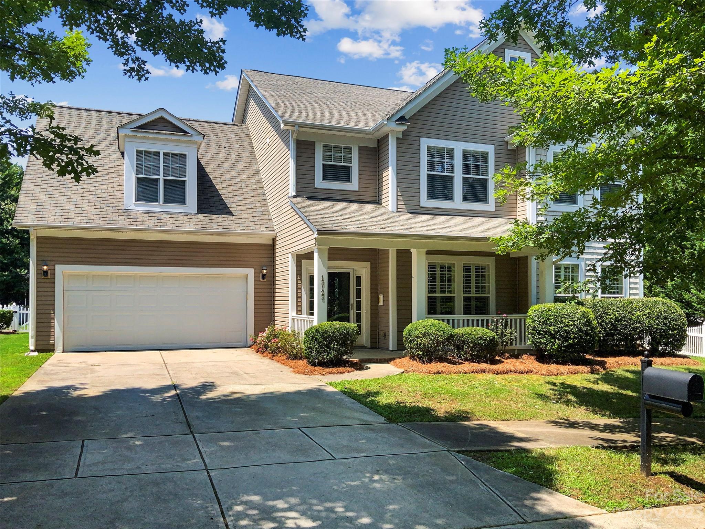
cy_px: 264
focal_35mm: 29
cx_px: 352
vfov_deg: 48.2
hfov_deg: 61.7
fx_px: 591
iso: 16
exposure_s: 1/1100
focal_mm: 3
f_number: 1.8
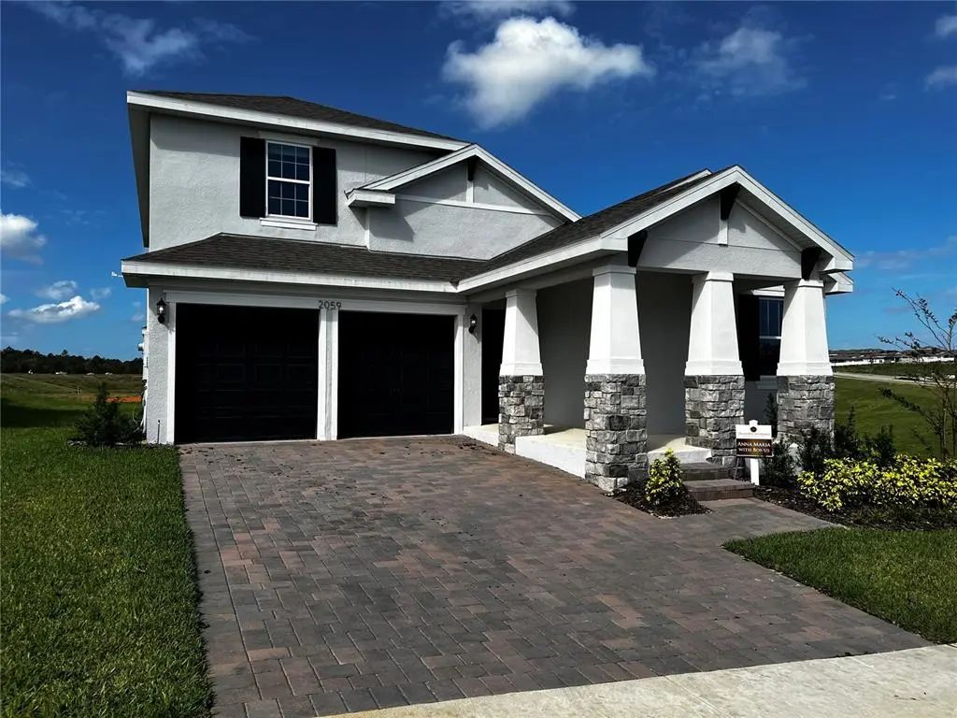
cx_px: 478
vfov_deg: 53.1
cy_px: 359
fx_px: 719
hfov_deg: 67.3
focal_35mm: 26
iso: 50
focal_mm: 5.7
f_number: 1.5
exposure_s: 1/5882
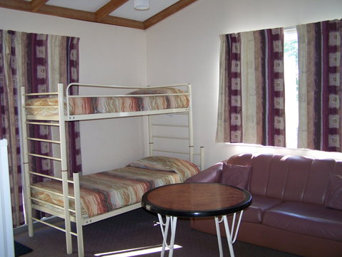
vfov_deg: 37.8
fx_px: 376
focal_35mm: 38
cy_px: 128
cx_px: 171
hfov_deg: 48.9
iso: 160
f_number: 2.8
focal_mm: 6.3
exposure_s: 1/60
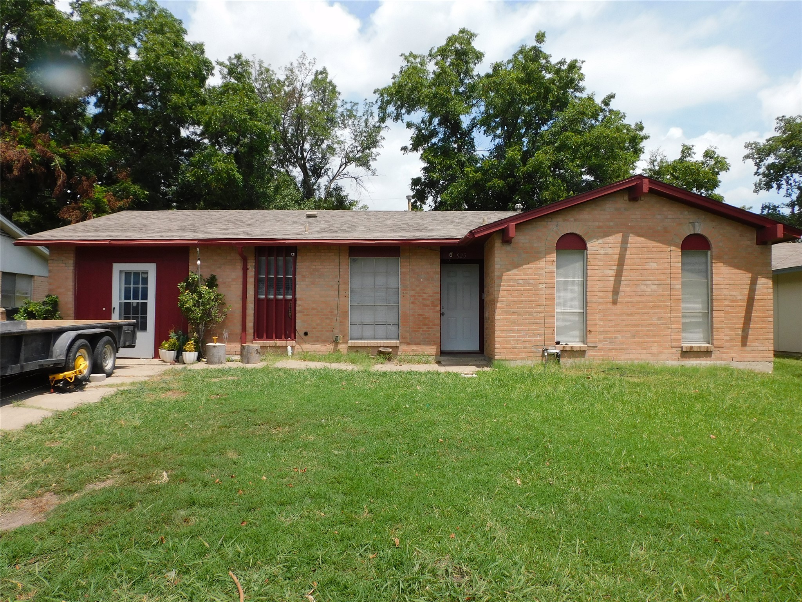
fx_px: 556
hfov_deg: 71.6
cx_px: 401
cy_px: 301
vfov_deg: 56.8
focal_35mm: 24
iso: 125
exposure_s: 1/1250
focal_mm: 4.3
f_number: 3.3
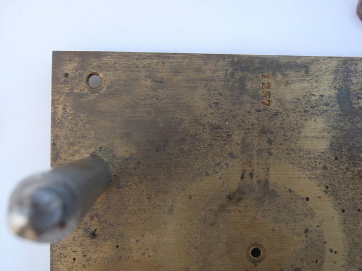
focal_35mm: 40
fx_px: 418
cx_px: 181
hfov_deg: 46.8
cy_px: 136
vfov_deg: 36.0
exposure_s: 1/100
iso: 64
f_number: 3.9
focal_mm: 7.25
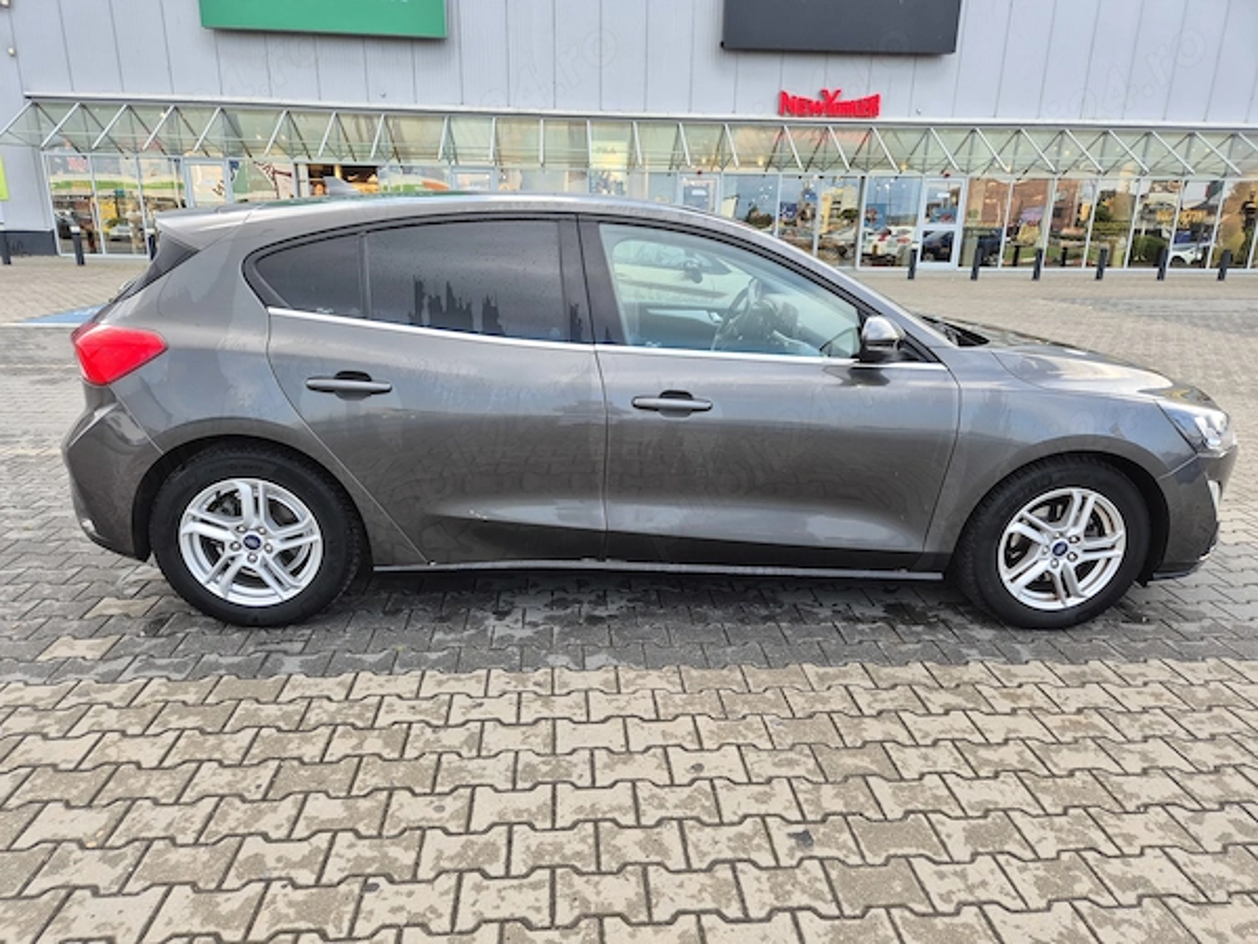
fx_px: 836
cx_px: 629
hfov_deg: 73.9
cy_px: 472
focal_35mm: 23
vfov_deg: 58.9
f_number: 1.8
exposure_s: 1/180
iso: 50
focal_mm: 5.4
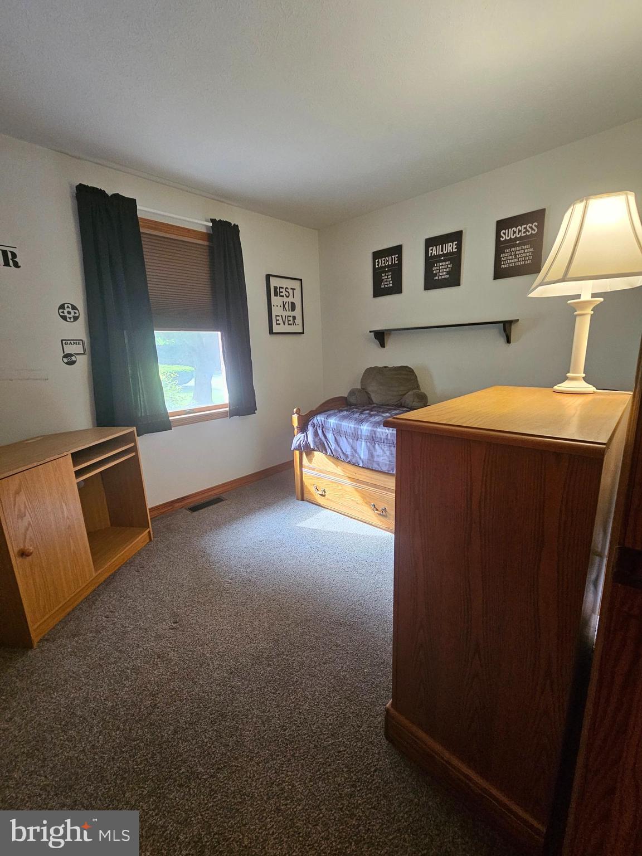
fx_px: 321
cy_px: 428
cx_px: 321
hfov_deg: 89.9
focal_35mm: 13
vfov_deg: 106.2
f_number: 2.2
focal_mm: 2.2
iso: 400
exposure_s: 1/30
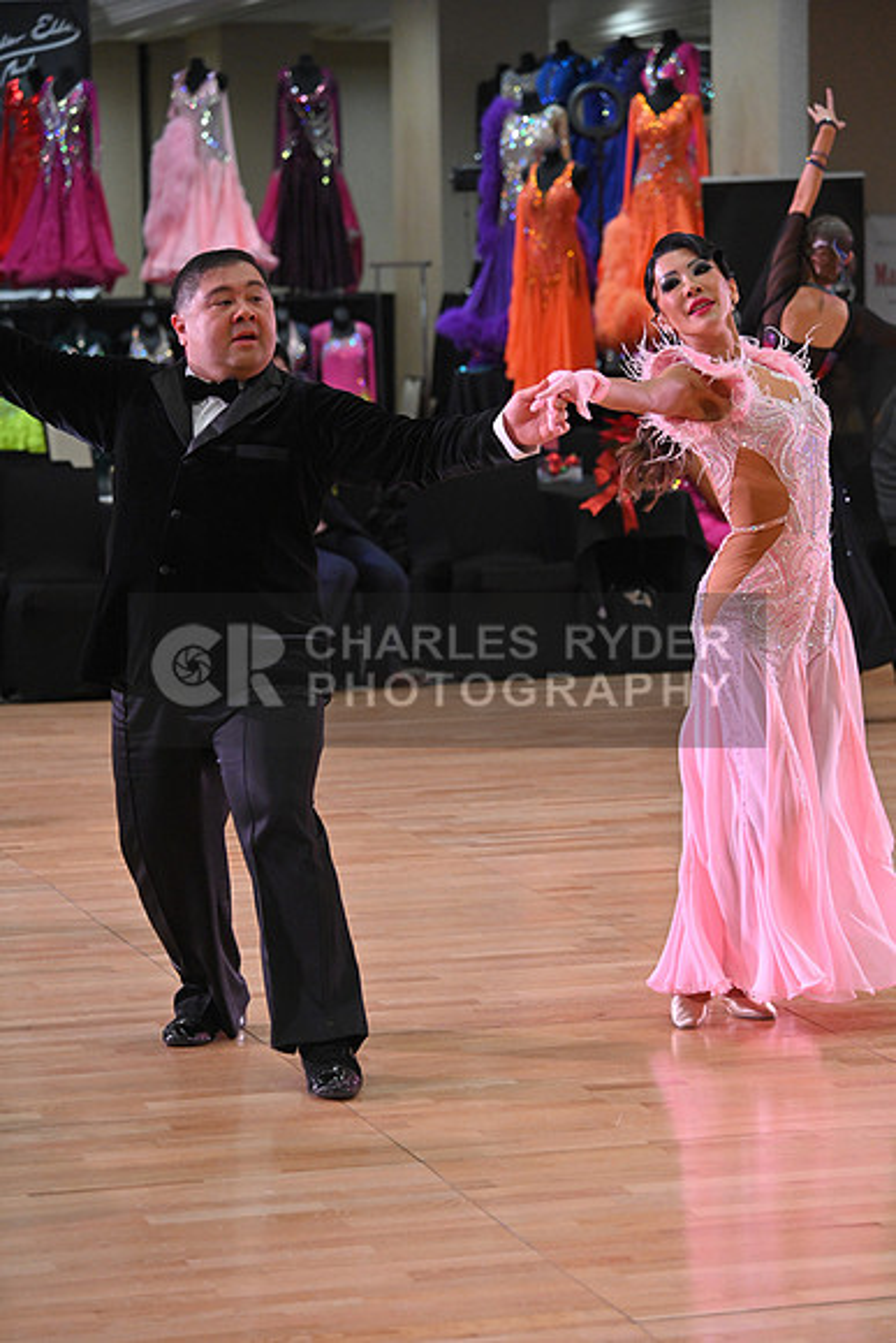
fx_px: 3731
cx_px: 448
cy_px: 672
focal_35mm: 100
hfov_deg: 13.7
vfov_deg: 20.4
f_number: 5
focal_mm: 100
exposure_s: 1/320
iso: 2500
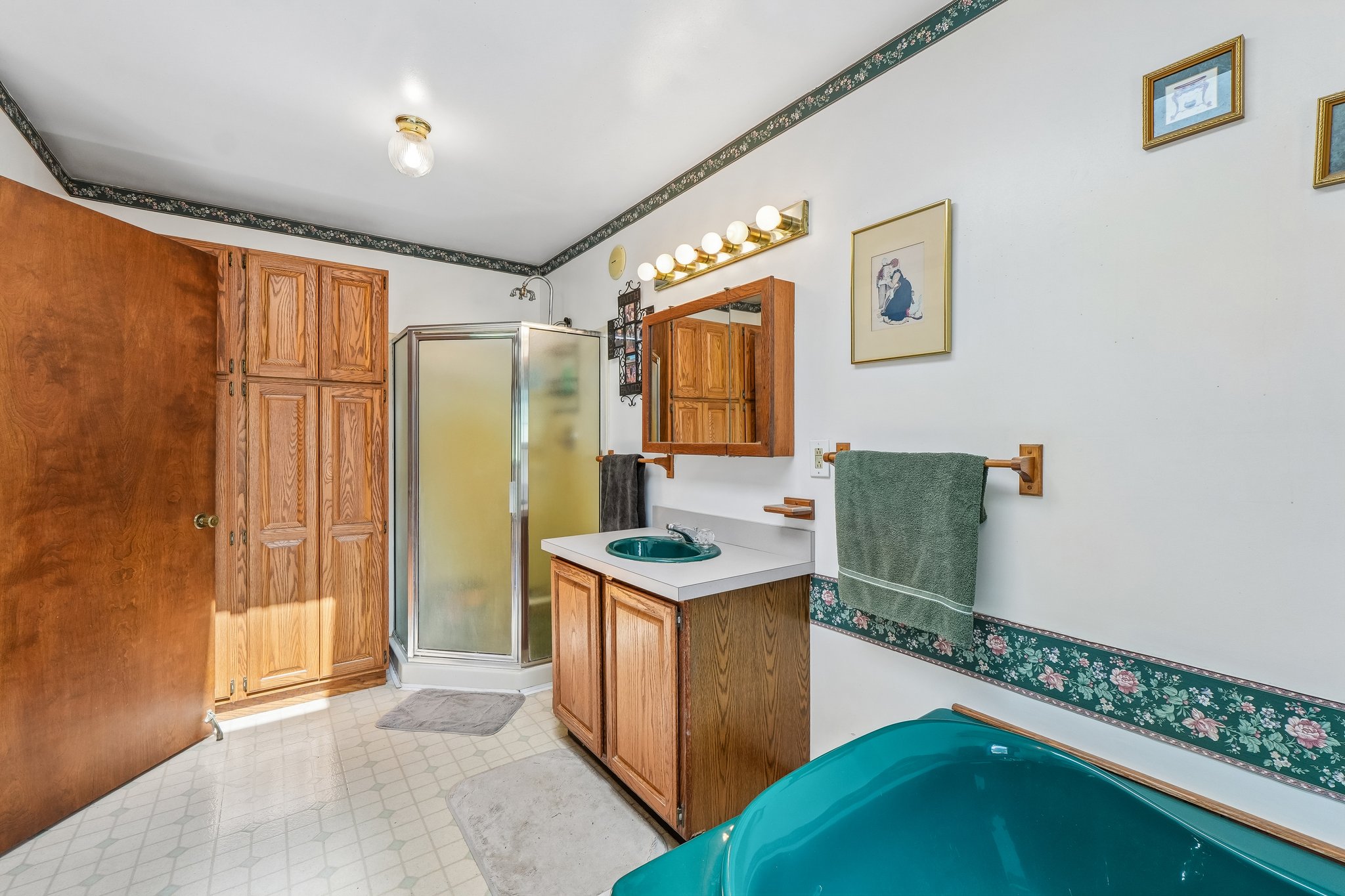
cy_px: 448
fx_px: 560
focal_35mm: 15
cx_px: 672
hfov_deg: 100.4
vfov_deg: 77.3
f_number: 8
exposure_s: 1/30
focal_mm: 10
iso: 200
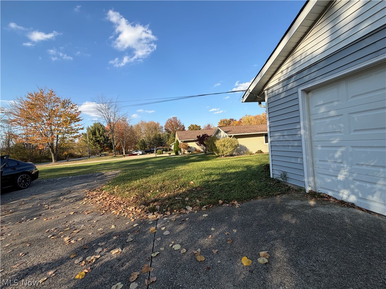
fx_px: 156
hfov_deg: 102.1
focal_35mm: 14
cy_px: 144
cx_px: 193
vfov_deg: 85.7
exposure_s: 1/770
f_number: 2.2
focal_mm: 2.22
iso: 40
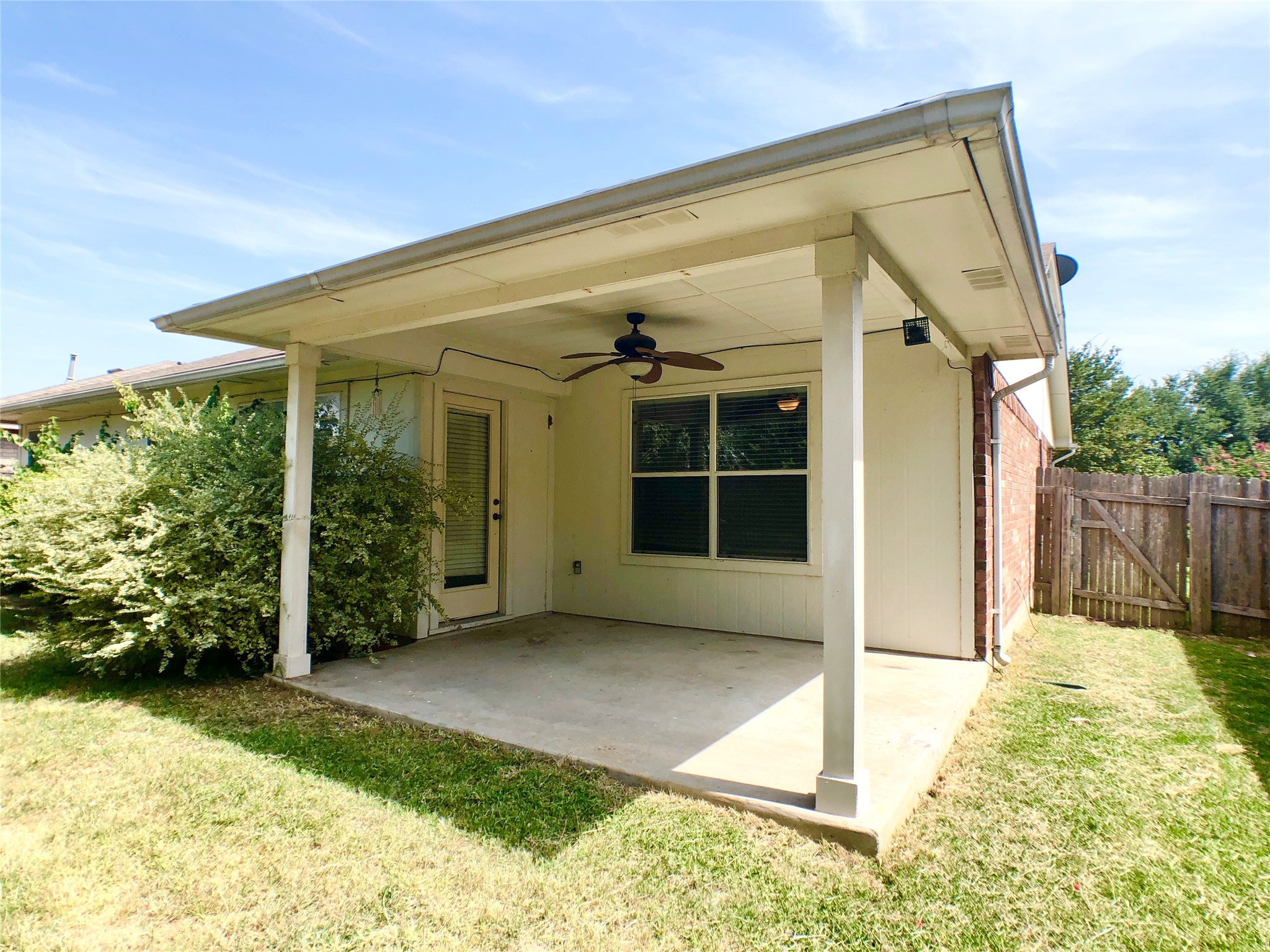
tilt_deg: +3.3
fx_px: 1027
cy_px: 476
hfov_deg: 63.4
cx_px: 635
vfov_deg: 49.7
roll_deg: +0.2
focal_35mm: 28
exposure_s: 1/1104
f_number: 1.8
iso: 20
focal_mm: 4
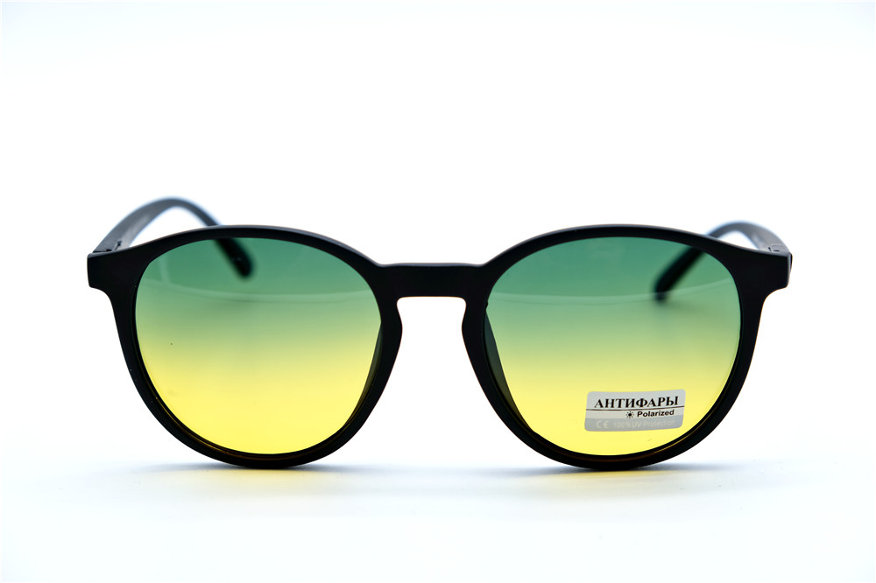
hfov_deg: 26.7
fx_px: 1849
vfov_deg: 17.9
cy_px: 292
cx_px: 438
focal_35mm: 76
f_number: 5.6
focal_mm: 50.5
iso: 160
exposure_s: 1/125
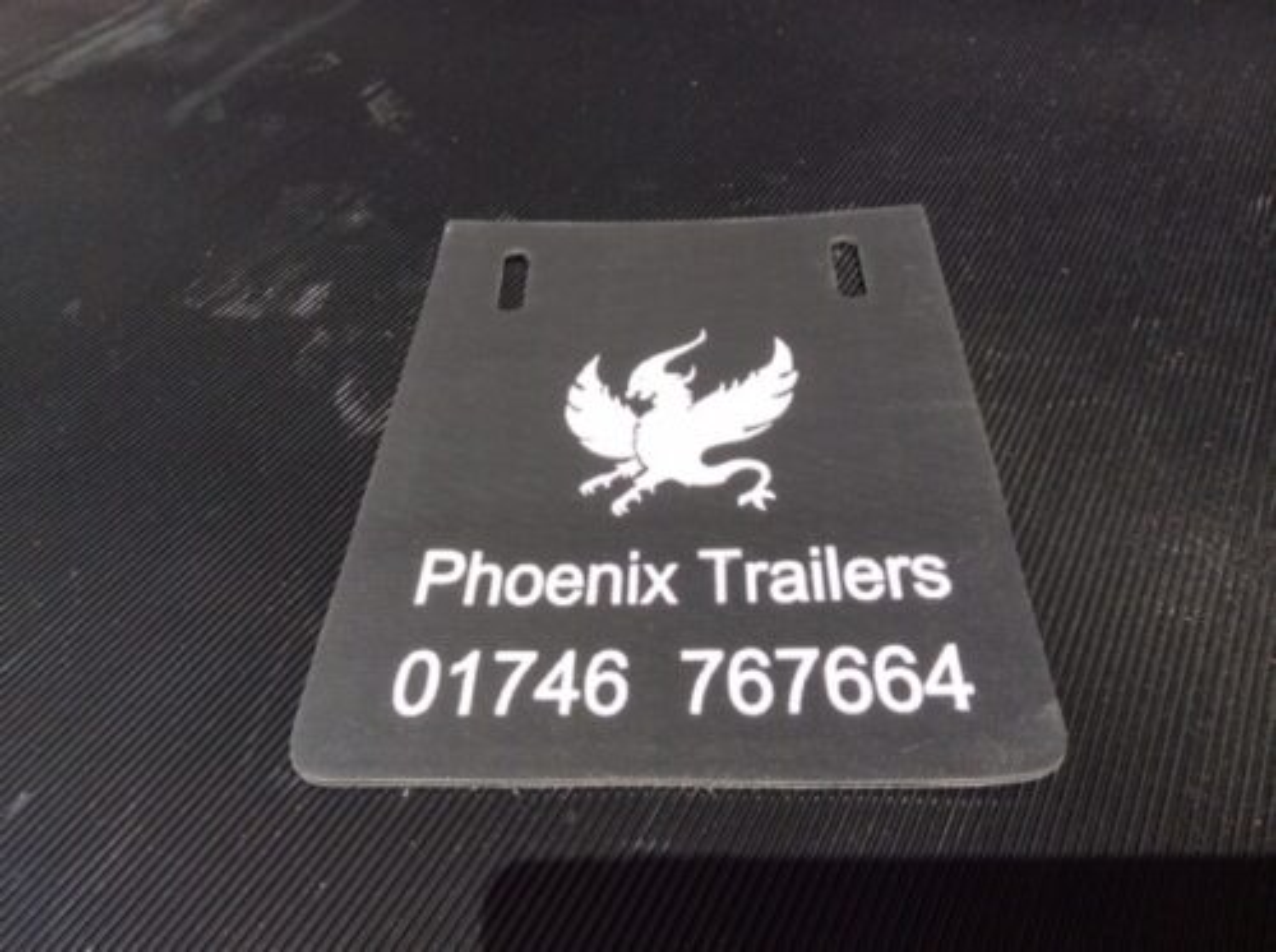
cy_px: 476
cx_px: 638
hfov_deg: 55.4
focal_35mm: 33
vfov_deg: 42.8
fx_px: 1214
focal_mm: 3.3
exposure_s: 1/550
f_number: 2.4
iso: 32
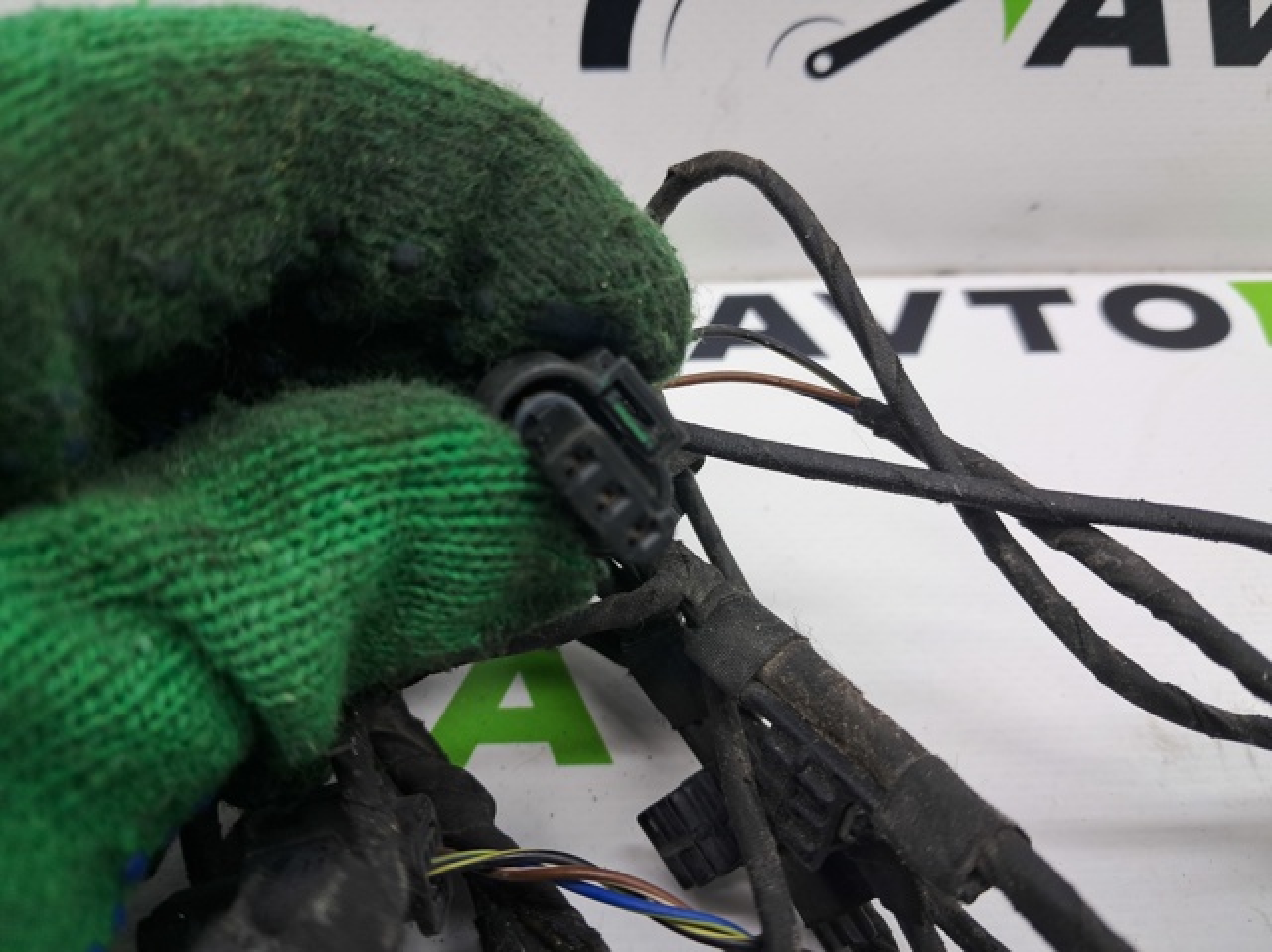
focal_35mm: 27
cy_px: 476
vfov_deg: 51.3
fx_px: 991
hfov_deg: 65.4
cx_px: 636
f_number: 1.8
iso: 50
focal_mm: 4
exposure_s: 1/50
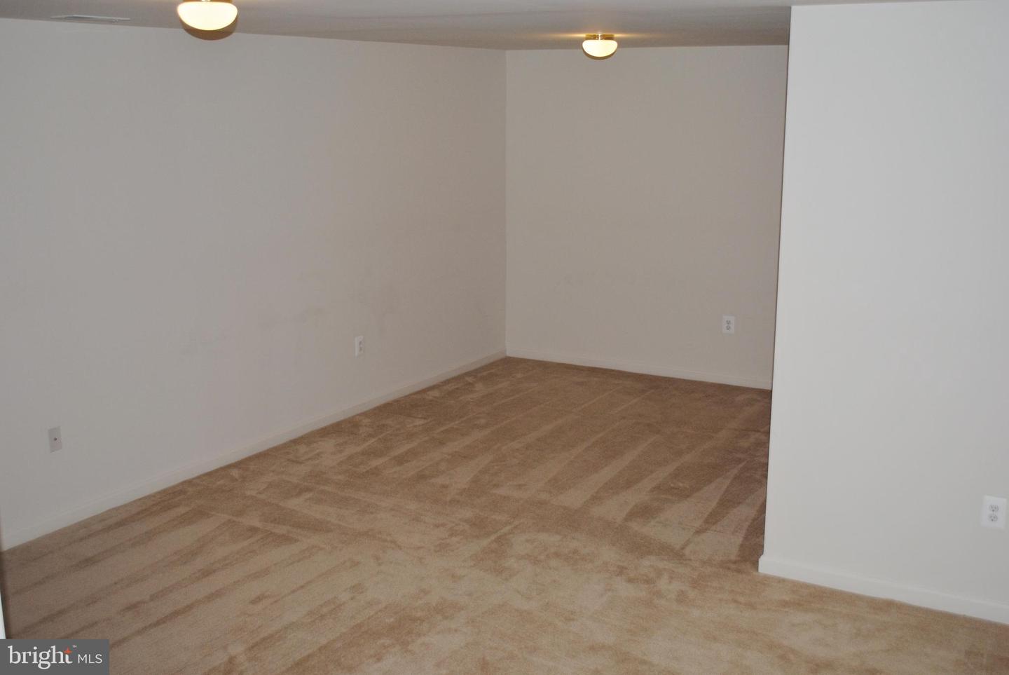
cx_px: 504
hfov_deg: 49.5
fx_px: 1094
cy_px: 338
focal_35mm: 39
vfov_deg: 34.3
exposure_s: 1/60
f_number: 4.2
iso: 200
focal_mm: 26
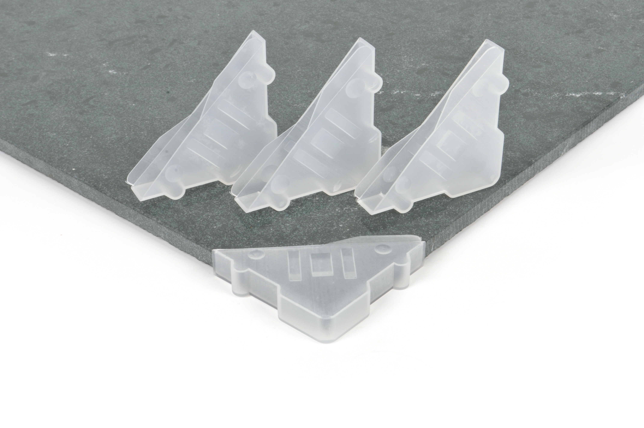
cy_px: 214
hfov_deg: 33.4
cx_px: 322
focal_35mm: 60
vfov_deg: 22.6
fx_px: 1072
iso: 200
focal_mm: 40
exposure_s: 1/3
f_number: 29
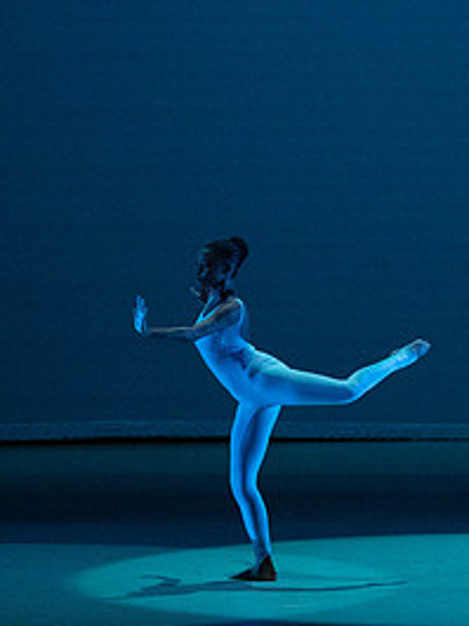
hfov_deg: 3.9
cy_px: 277
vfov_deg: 5.2
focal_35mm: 384
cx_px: 681
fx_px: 6948
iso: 16000
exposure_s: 1/400
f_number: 5.6
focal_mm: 183
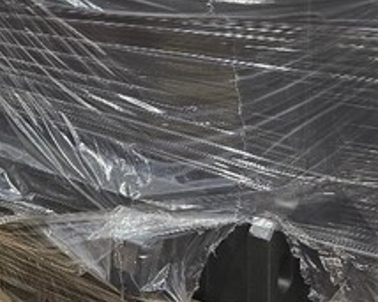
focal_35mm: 63
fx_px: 704
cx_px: 247
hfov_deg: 29.9
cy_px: 83
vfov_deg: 24.0
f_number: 1.7
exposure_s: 1/120
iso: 250
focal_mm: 6.3
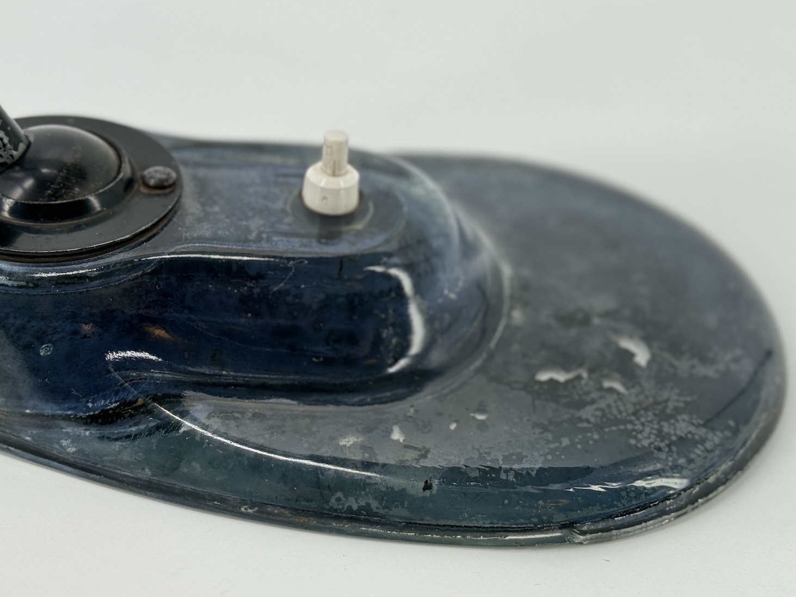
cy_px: 311
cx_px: 318
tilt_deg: -36.5
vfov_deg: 23.3
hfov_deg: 30.6
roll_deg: -1.0
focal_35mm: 63
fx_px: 1449
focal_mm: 6.86
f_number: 1.78
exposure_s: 1/518
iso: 64
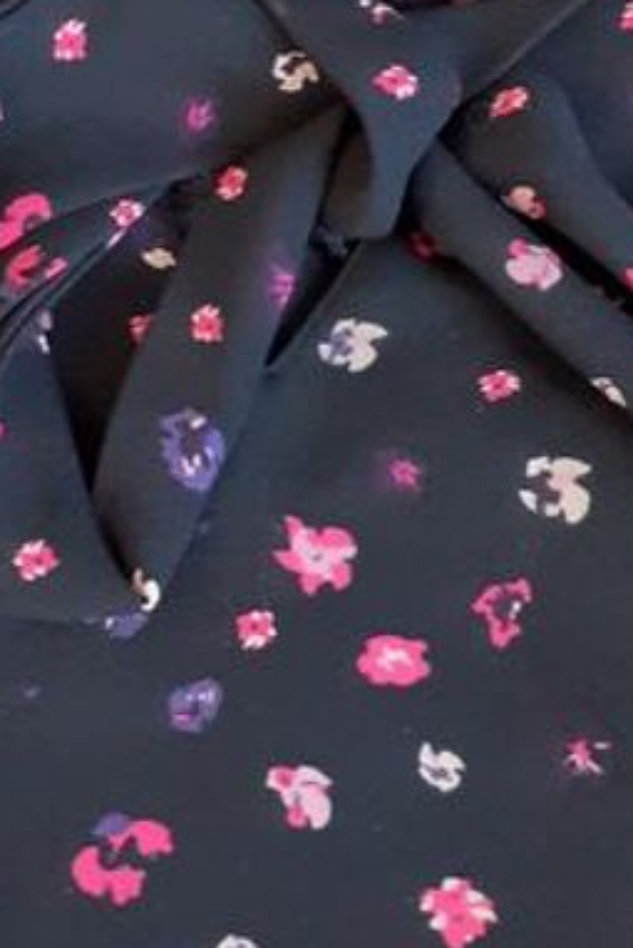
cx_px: 357
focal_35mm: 98
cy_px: 341
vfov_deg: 20.8
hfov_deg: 14.0
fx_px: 2582
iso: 160
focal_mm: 3.6
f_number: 1.9
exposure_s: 1/100
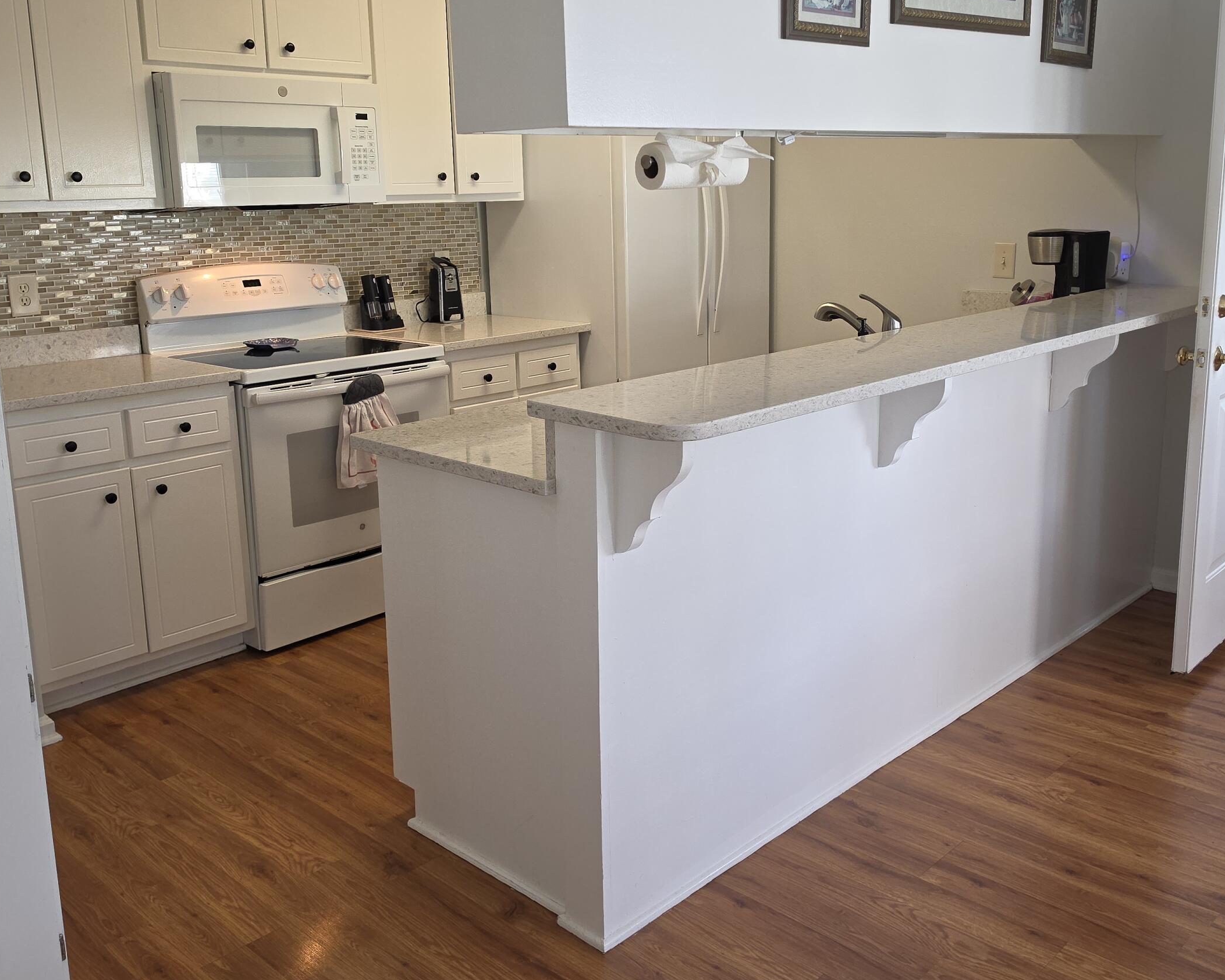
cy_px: 417
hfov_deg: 55.7
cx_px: 613
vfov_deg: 45.7
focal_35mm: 32
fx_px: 1160
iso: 50
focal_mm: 6.5
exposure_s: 1/60
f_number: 1.4
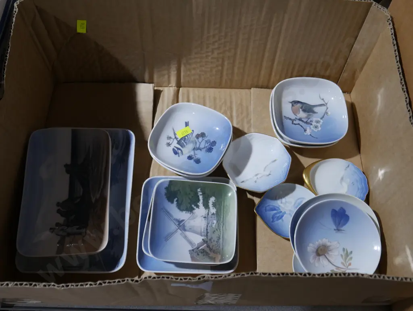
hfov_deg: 53.9
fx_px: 406
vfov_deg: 41.8
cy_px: 156
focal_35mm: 34
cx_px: 206
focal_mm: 17
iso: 500
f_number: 4.5
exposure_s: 1/60
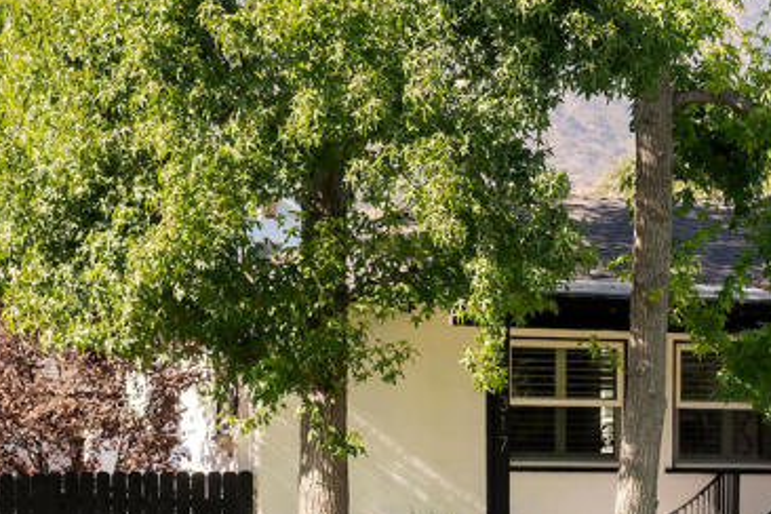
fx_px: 2998
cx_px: 845
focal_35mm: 140
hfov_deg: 14.3
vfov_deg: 9.8
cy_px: 184
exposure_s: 1/200
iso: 64
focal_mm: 50
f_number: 9
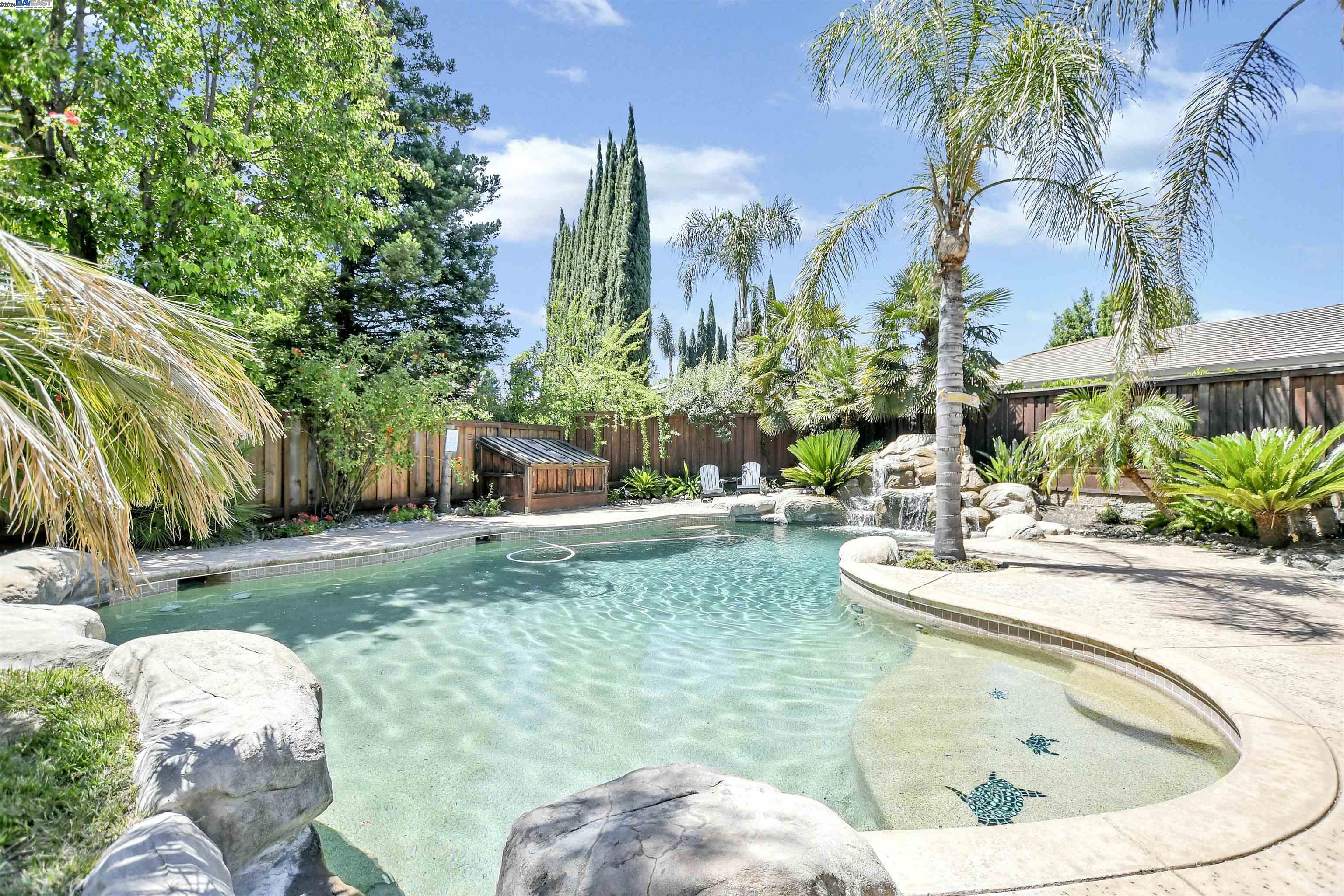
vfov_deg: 77.3
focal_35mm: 15
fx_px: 560
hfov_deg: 100.4
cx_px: 672
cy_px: 448
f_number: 4
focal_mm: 10
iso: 500
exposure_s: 1/800
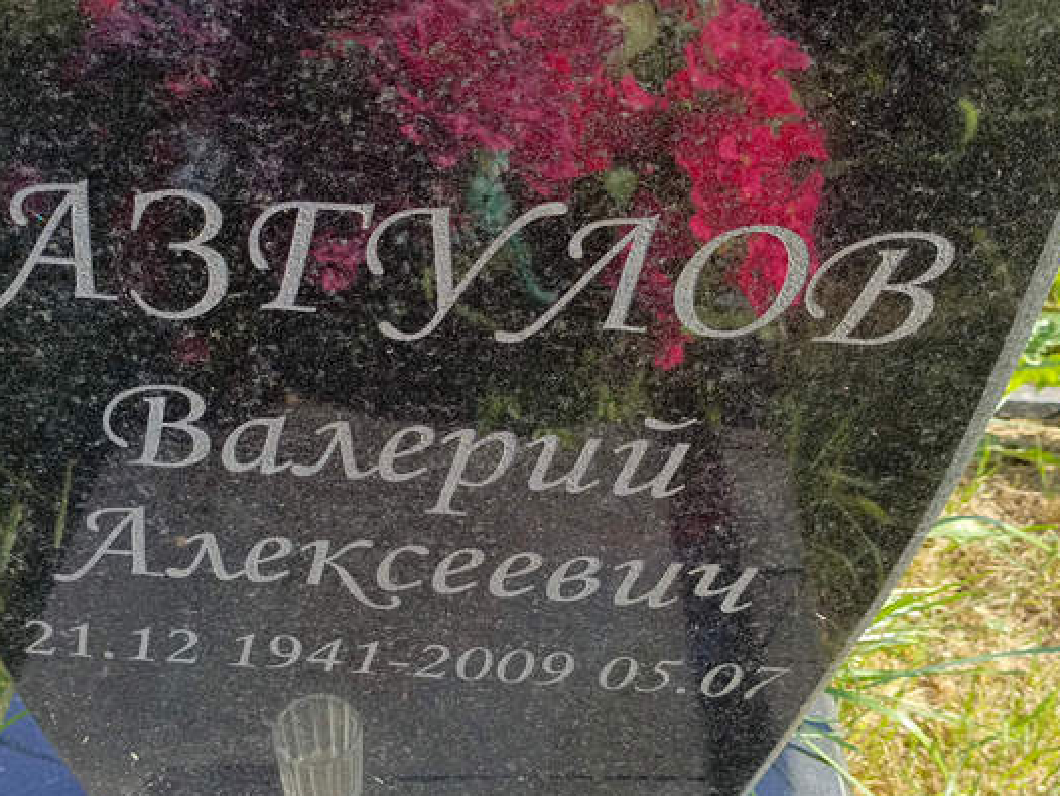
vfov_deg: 37.5
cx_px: 461
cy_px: 492
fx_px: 1164
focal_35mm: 38
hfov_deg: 48.8
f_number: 1.69
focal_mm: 4.76
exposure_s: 1/212
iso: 110
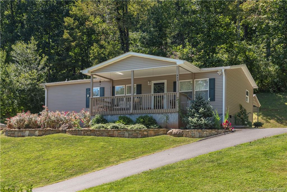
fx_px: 279
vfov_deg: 37.9
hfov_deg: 54.4
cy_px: 96
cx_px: 144
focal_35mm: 35
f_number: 8
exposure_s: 1/160
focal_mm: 35
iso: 100
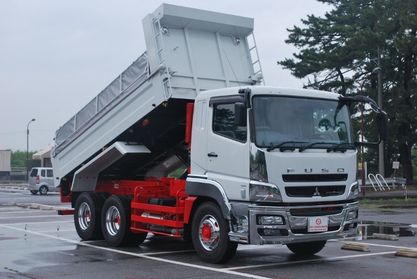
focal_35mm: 60
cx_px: 208
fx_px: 696
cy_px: 140
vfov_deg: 22.7
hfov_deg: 33.4
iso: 100
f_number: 7.1
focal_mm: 40
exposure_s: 1/200
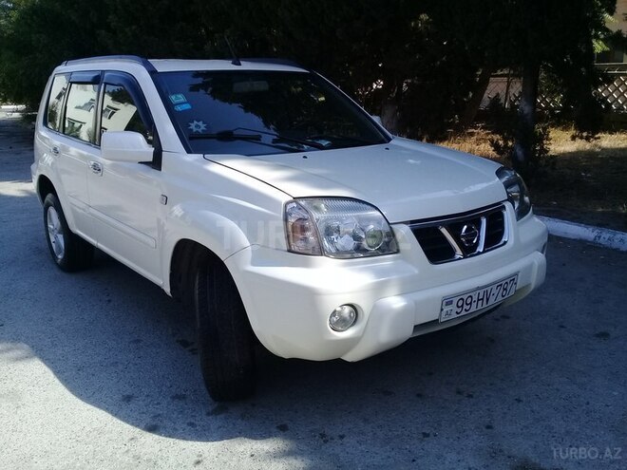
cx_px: 314
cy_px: 235
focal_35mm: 31
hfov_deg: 58.4
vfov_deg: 45.4
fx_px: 562
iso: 50
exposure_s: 1/858
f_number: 2.2
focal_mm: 3.3
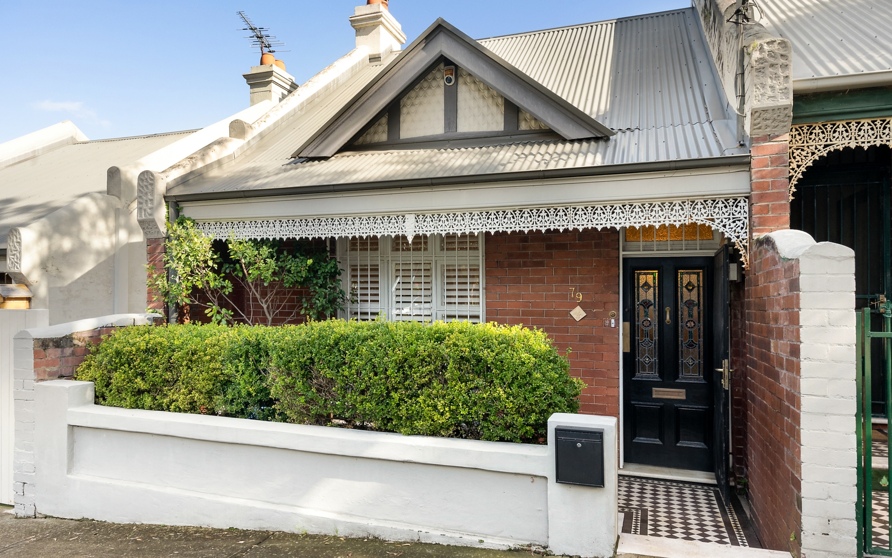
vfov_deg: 53.0
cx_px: 444
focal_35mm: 23
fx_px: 559
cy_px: 259
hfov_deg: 77.2
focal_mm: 22
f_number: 11
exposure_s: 1/250
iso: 400
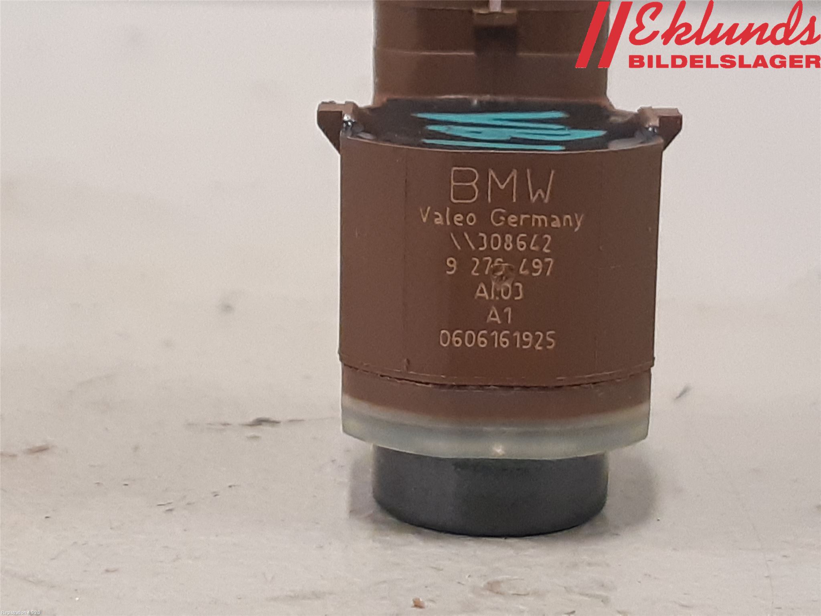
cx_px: 410
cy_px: 308
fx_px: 617
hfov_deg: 67.3
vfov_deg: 53.1
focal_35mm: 26
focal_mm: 3.93
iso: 250
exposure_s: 1/50
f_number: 1.7
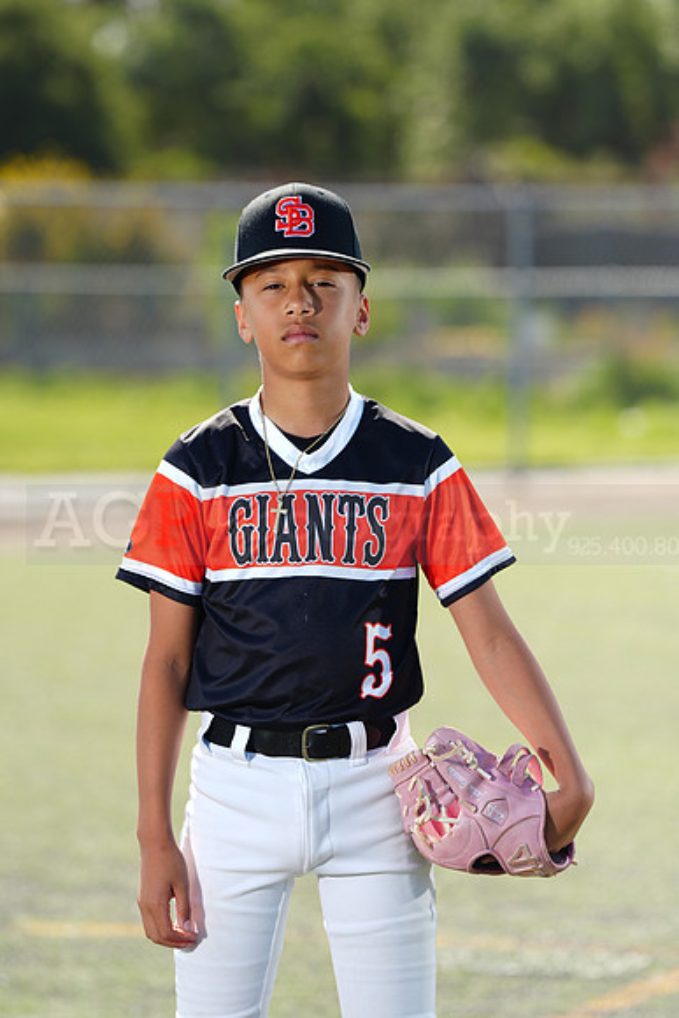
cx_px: 340
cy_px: 509
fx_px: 5655
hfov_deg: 6.9
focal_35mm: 200
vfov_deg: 10.3
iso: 64
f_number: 4.5
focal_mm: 200
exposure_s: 1/250
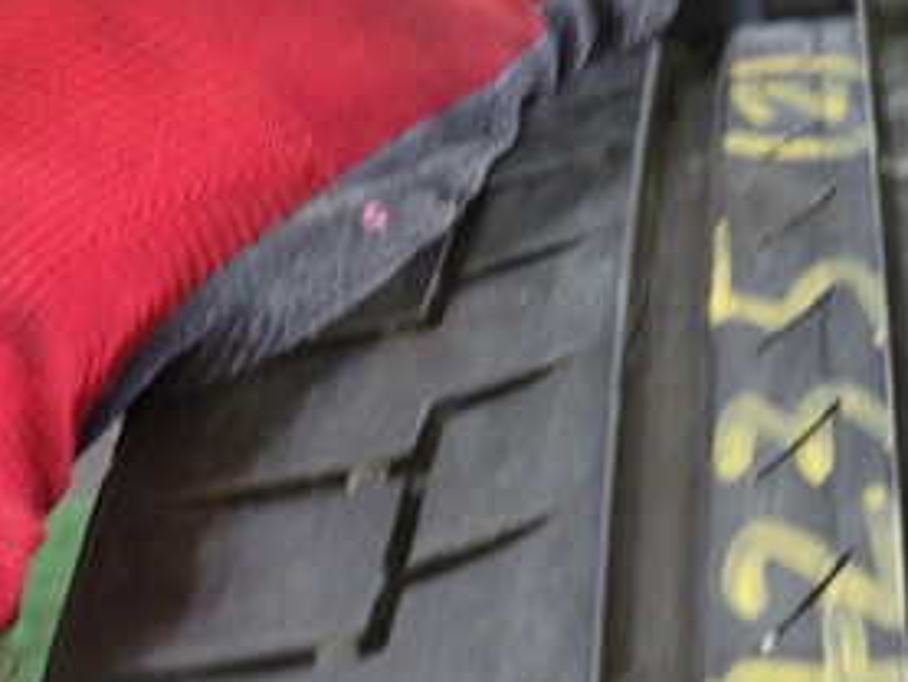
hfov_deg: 28.9
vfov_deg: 22.4
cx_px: 770
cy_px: 177
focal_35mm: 65
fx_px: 1706
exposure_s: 1/30
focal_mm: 5.4
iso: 320
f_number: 2.3
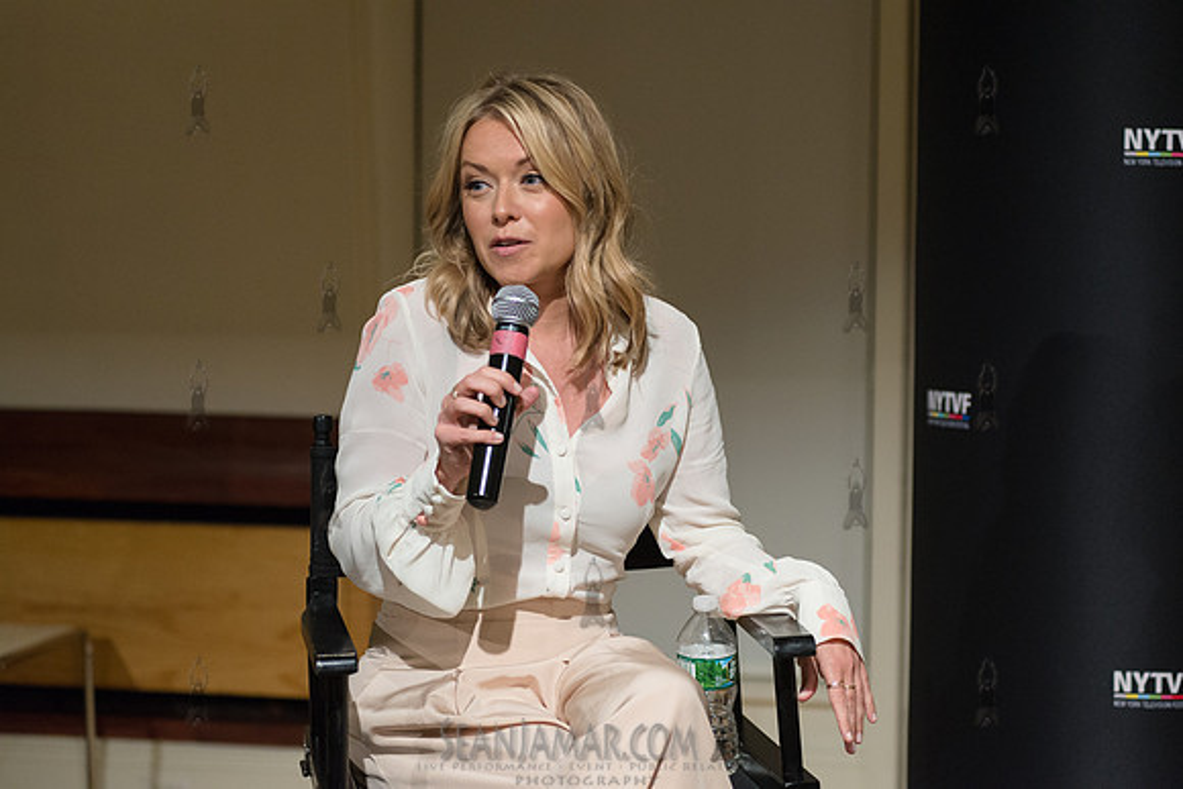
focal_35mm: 80
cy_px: 394
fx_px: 2629
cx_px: 592
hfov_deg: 25.4
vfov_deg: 17.1
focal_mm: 80
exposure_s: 1/500
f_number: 4
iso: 2500
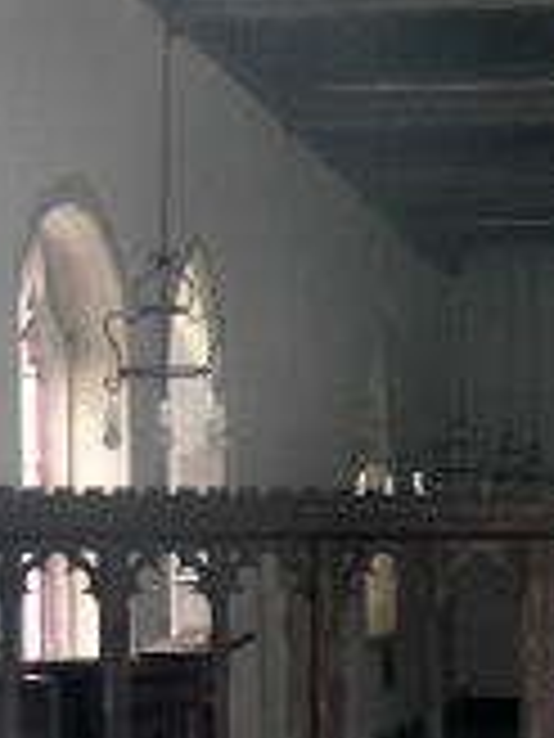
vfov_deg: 19.9
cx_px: 721
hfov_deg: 14.5
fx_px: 2091
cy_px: 542
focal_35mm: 98
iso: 82
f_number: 2.8
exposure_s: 1/4.6
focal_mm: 8.9
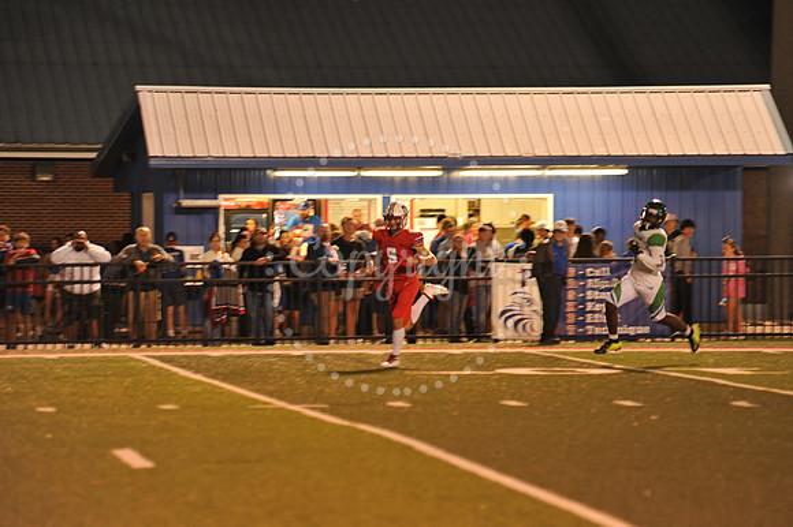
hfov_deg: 10.3
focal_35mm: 200
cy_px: 264
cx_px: 396
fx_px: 4403
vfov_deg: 6.9
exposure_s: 1/200
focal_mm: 200
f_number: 3.5
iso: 2000
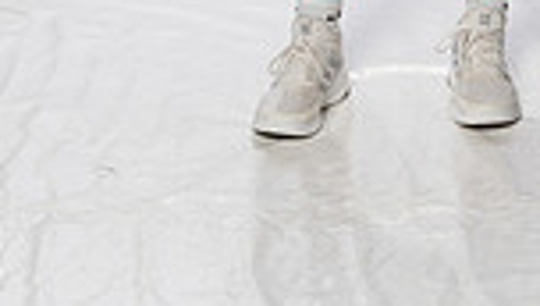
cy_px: -413
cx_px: 448
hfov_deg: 13.3
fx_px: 2309
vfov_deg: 7.1
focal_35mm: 161
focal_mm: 52
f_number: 8
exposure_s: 1/250
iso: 640
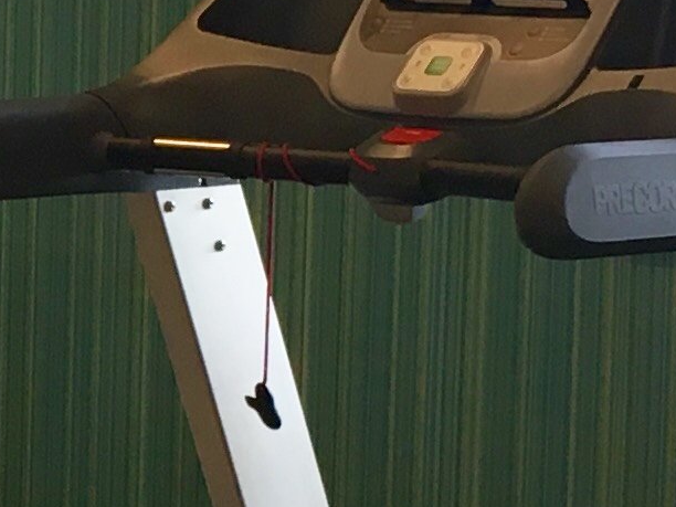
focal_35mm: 191
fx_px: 3730
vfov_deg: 7.8
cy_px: 403
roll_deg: -0.7
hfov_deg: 10.2
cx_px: -149
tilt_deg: -6.9
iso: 50
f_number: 2.2
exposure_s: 1/30
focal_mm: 4.15
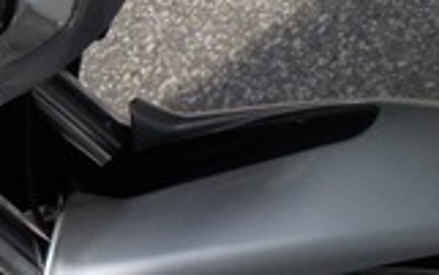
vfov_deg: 8.3
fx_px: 1892
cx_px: -292
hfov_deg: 12.4
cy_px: 180
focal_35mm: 158
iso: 125
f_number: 3.3
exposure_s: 1/800
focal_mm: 4.1
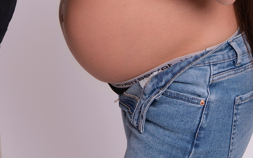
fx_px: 1089
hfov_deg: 13.2
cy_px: -96
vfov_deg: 8.1
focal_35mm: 158
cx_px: 51
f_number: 6.3
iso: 125
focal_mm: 50
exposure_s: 1/160
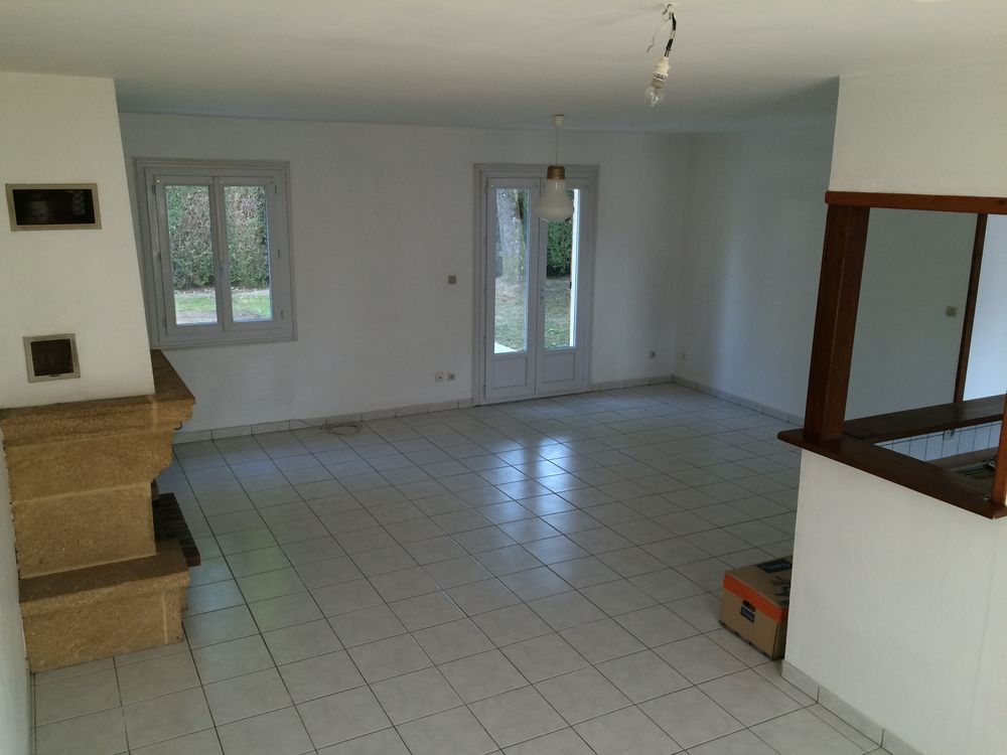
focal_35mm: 29
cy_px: 378
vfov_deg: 48.2
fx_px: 844
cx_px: 504
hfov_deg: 61.7
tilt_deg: -13.2
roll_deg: -0.8
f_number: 2.2
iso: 40
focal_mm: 4.15
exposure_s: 1/30
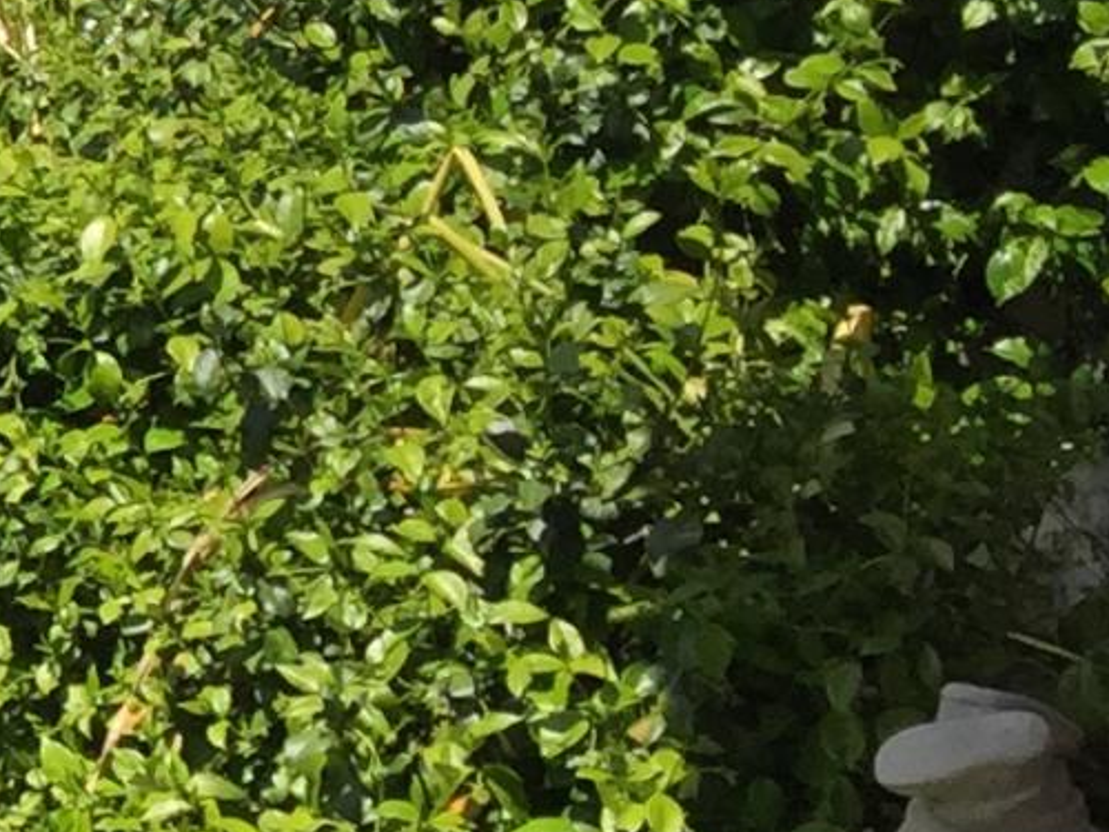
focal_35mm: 174
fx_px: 5574
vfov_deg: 8.5
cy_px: -129
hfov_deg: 9.4
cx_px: -2021
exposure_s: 1/1647
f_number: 2.2
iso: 32
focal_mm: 4.15
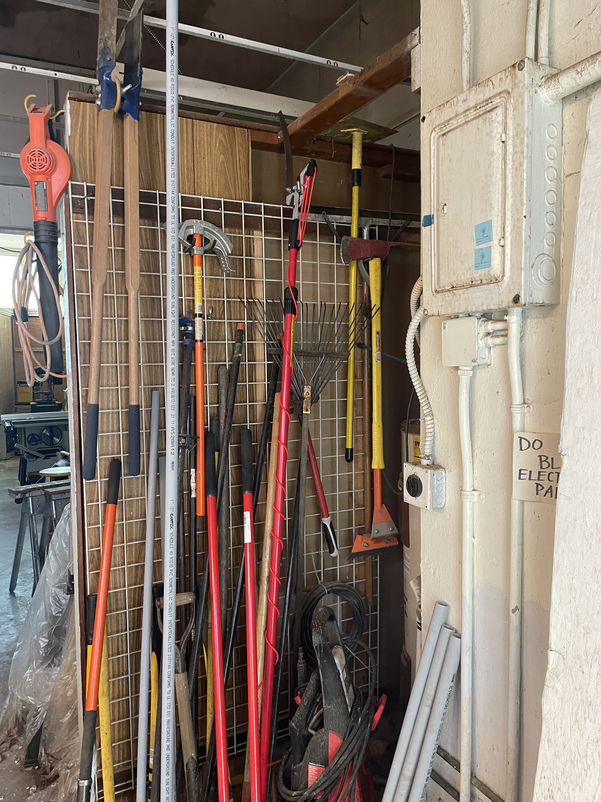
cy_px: 401
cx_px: 300
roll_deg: +1.1
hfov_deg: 53.1
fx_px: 602
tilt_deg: -3.1
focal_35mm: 26
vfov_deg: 67.3
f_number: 1.6
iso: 250
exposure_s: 1/60
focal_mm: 4.2
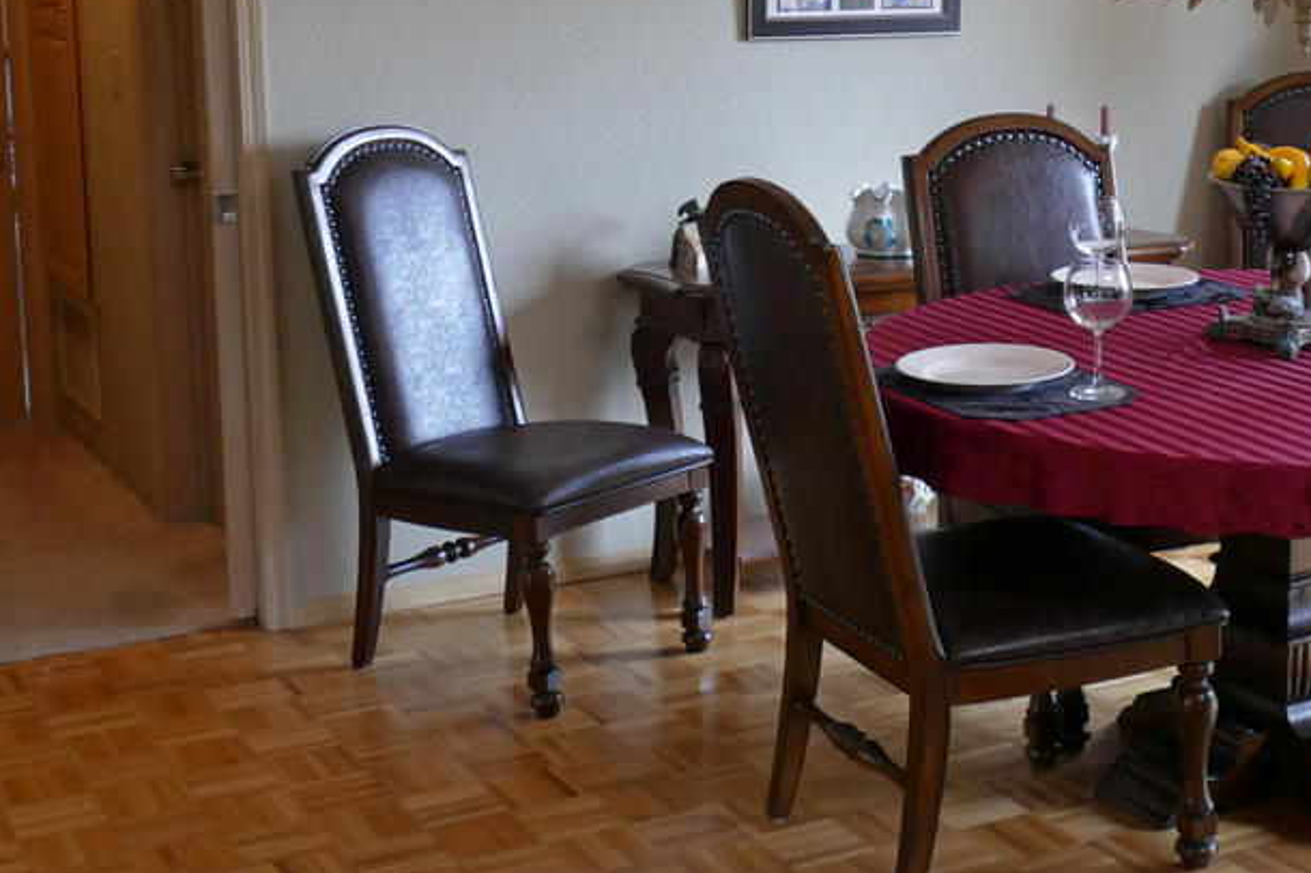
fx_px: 1929
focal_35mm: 53
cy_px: 257
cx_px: 806
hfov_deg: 37.3
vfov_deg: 25.3
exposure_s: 1/40
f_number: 4
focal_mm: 9.12
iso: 400
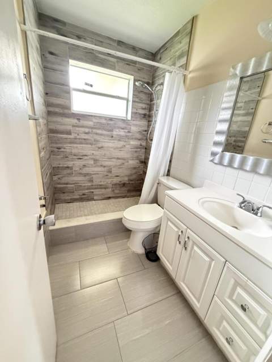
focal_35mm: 14
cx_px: 136
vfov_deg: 102.1
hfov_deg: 85.7
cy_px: 181
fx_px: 147
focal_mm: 2.22
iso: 1250
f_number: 2.2
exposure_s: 1/42
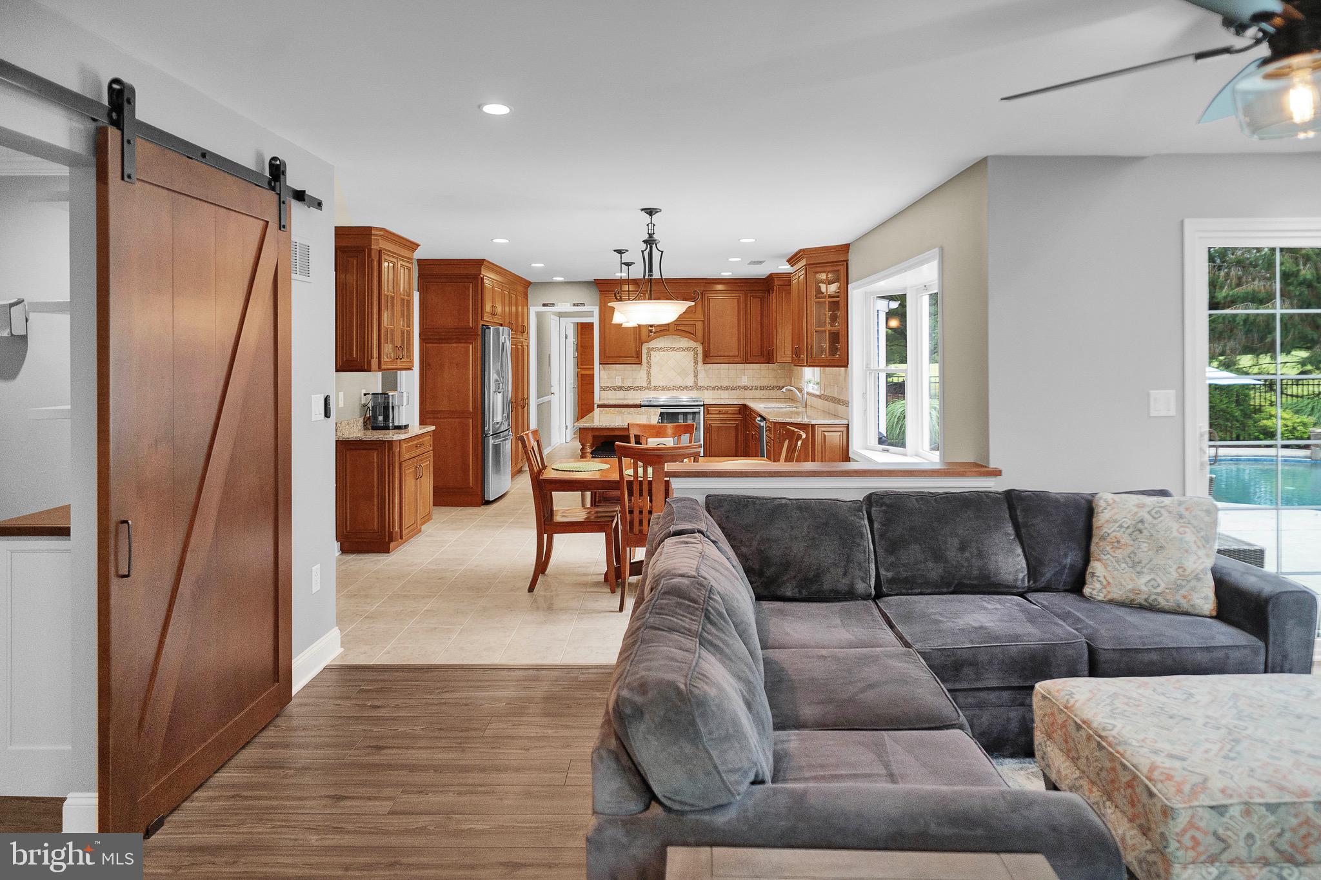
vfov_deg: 61.9
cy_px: 440
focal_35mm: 20
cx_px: 660
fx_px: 734
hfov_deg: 84.0
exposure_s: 1/250
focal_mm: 20
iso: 1000
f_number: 2.8
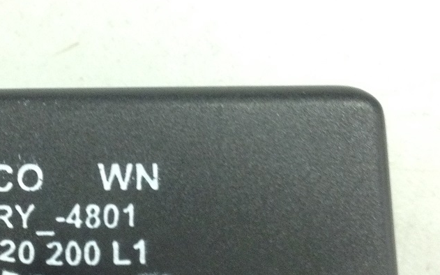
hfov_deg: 21.3
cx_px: 79
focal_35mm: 96
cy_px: 177
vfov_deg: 13.6
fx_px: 1151
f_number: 2.4
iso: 200
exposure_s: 1/20
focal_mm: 4.28
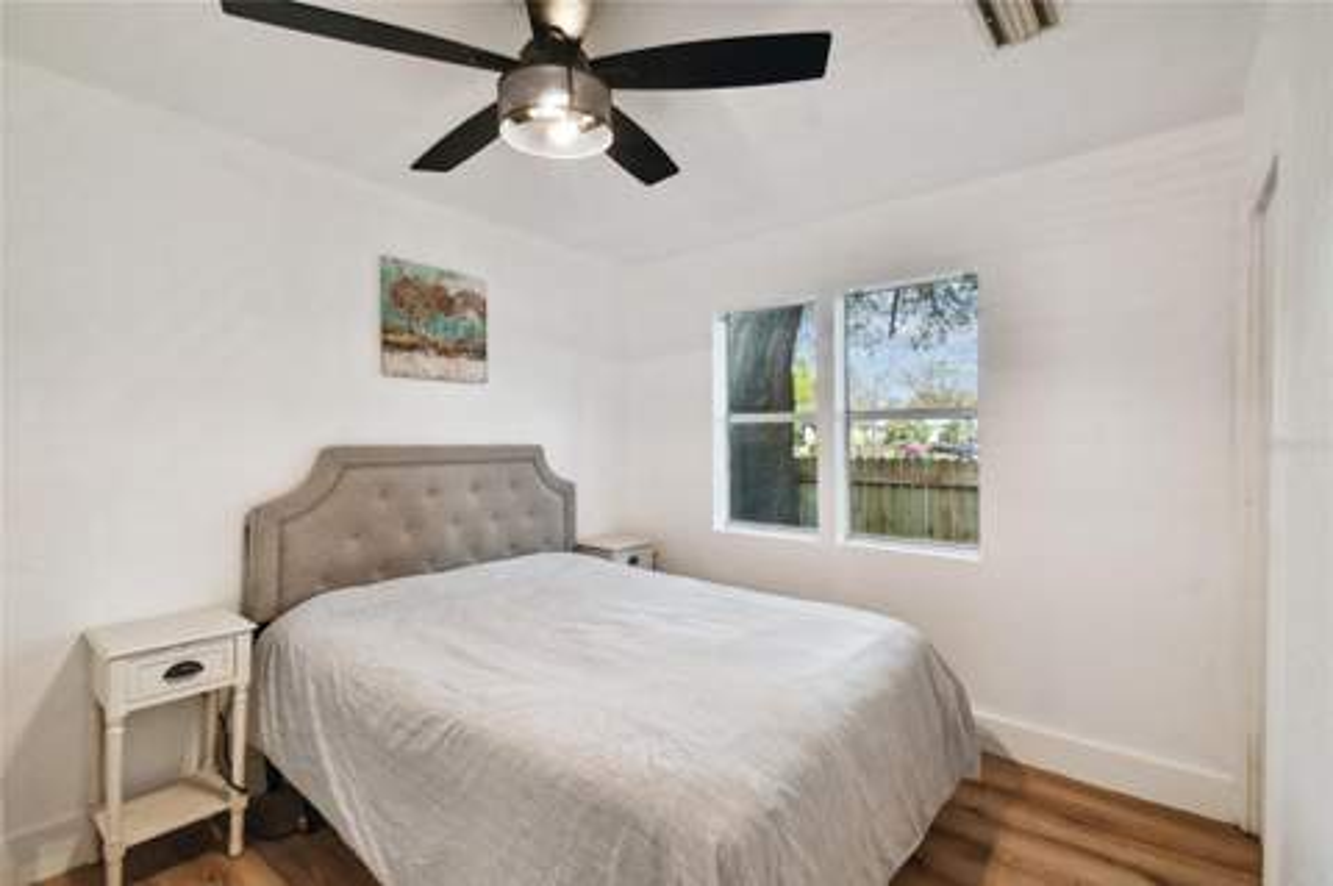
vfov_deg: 77.2
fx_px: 555
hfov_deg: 100.4
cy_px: 443
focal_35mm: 15
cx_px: 666
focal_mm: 10
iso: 100
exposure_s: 1/3.33
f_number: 7.1
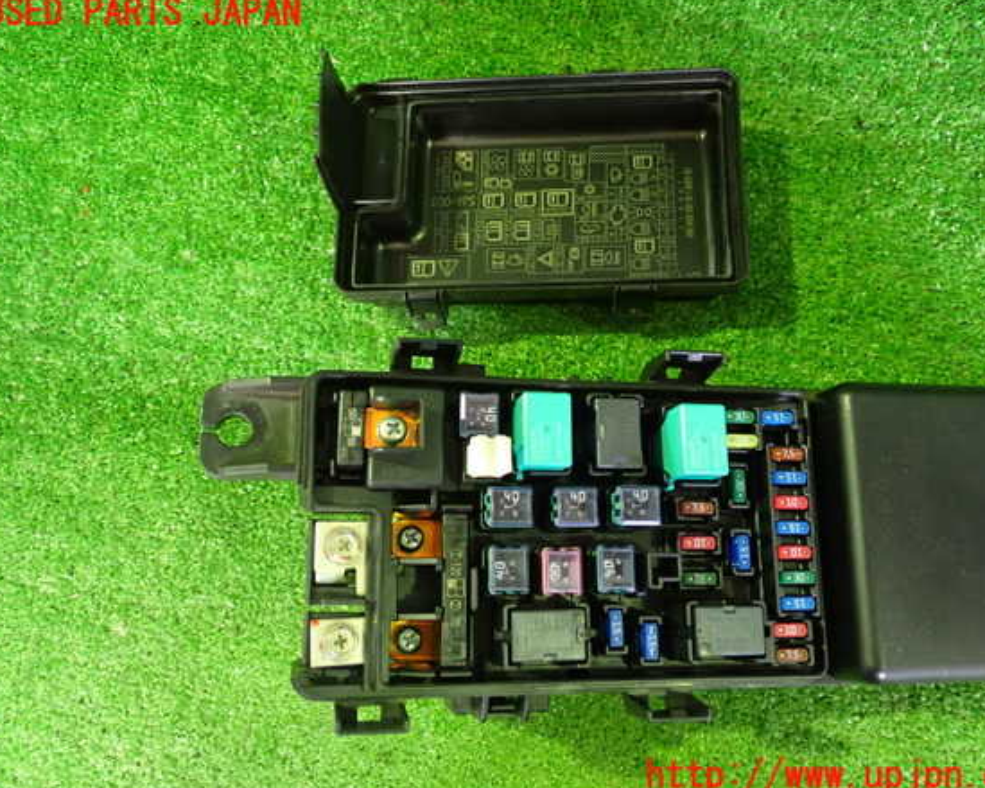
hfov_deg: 55.7
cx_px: 513
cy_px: 395
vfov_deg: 45.8
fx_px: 933
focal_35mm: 32
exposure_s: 1/20
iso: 800
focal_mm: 5.4
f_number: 2.3
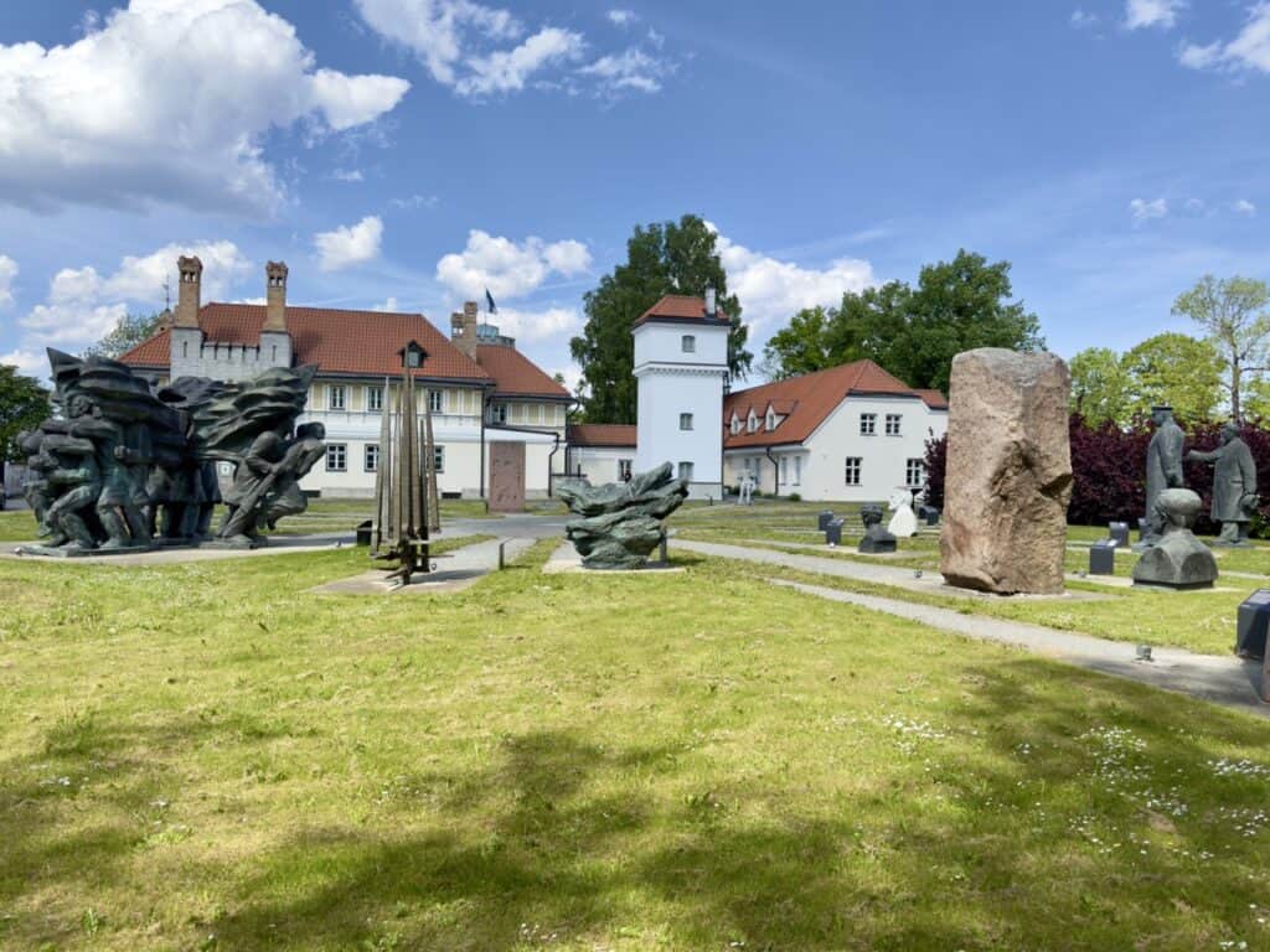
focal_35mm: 24
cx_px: 635
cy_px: 476
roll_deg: -2.0
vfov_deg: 56.8
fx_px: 881
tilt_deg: -0.1
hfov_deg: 71.6
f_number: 1.78
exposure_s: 1/3497
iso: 64
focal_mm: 6.76
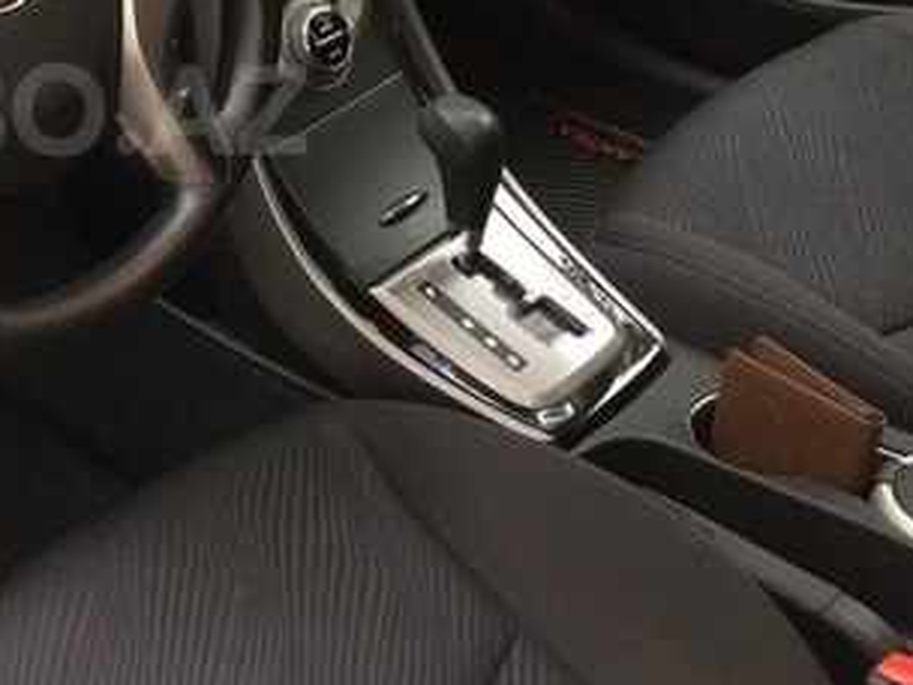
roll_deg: +5.4
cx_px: 0
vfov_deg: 22.9
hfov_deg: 28.8
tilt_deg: -26.2
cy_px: 110
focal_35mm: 63
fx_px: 1662
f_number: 2.2
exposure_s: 1/33
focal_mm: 4.15
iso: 125
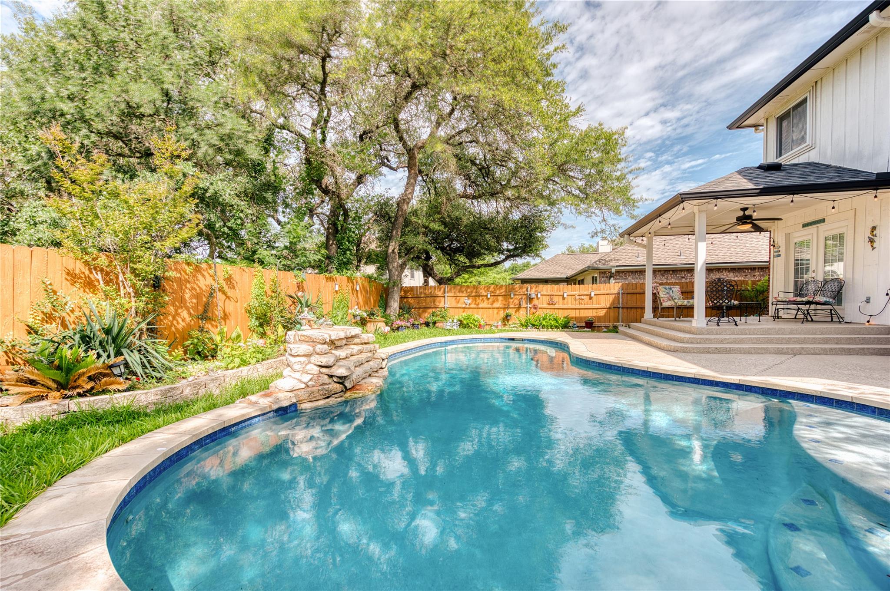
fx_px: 346
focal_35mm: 14
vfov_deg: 81.1
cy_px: 296
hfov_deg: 104.3
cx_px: 445
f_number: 8
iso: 100
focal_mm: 14
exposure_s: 1/160
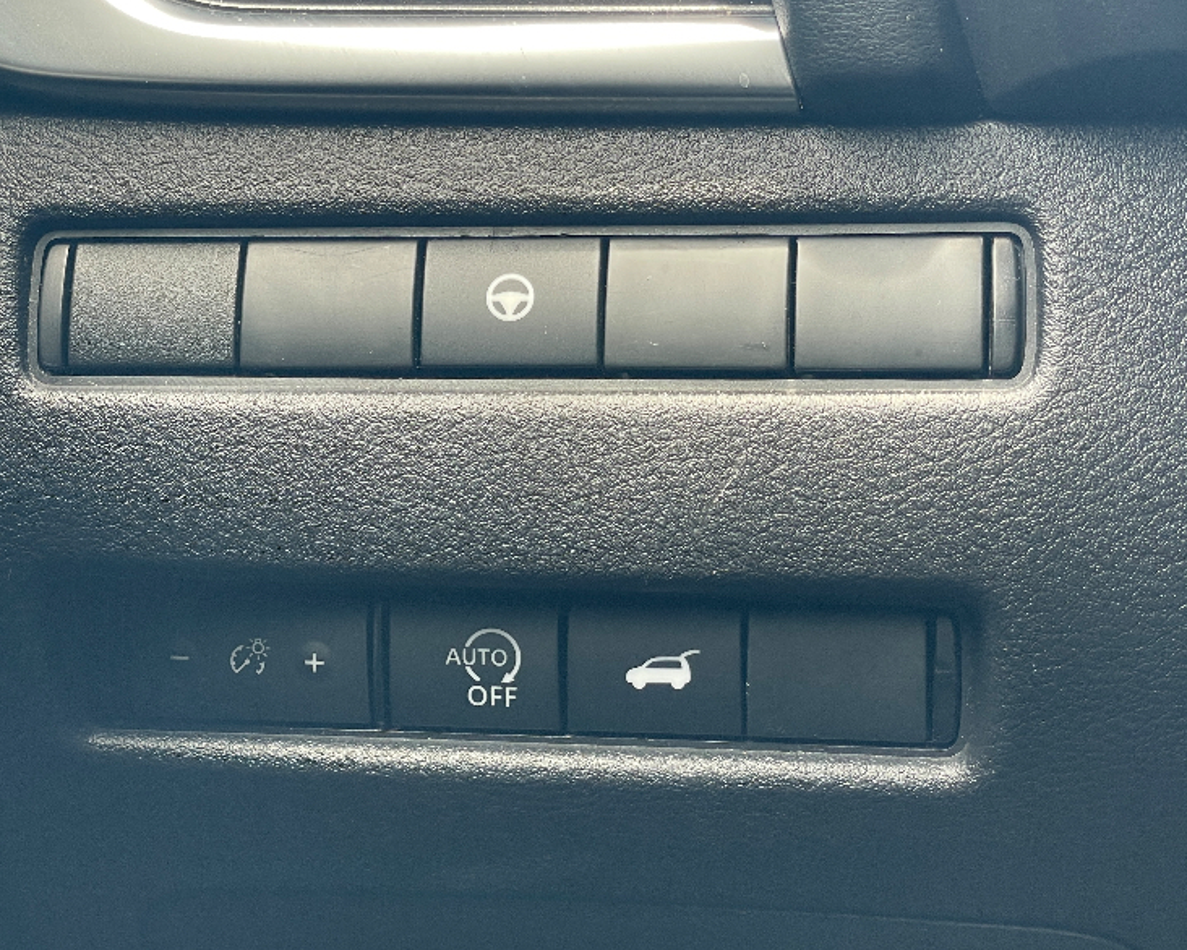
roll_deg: +1.2
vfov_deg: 21.6
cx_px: 475
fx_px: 2495
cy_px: 460
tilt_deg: -7.3
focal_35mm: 71
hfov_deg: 26.7
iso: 50
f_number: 2
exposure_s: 1/99
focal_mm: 6
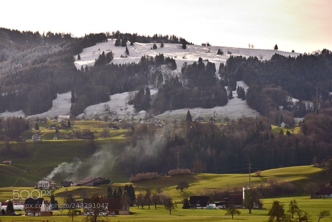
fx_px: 913
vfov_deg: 13.8
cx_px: 166
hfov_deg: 20.6
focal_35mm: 99
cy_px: 111
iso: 180
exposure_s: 1/500
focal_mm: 66
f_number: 8
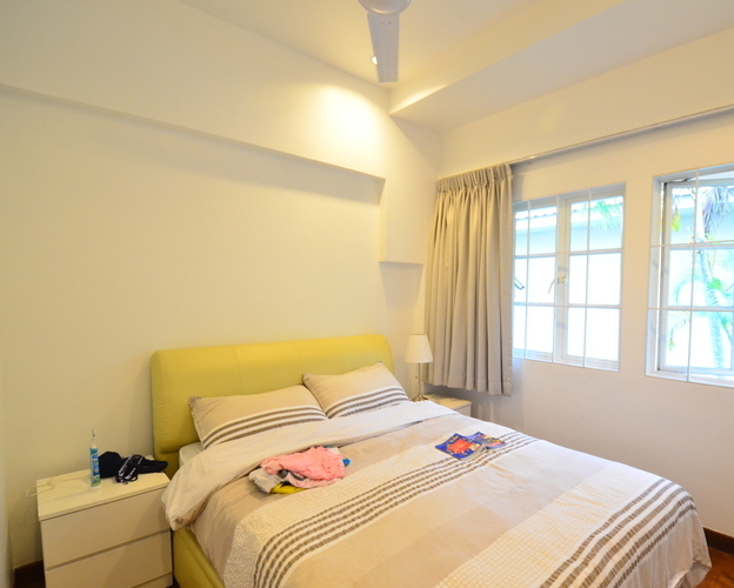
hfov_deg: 86.0
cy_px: 306
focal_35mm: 18
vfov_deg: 73.8
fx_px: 391
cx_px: 411
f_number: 4.5
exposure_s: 1/25
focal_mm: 10
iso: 1250
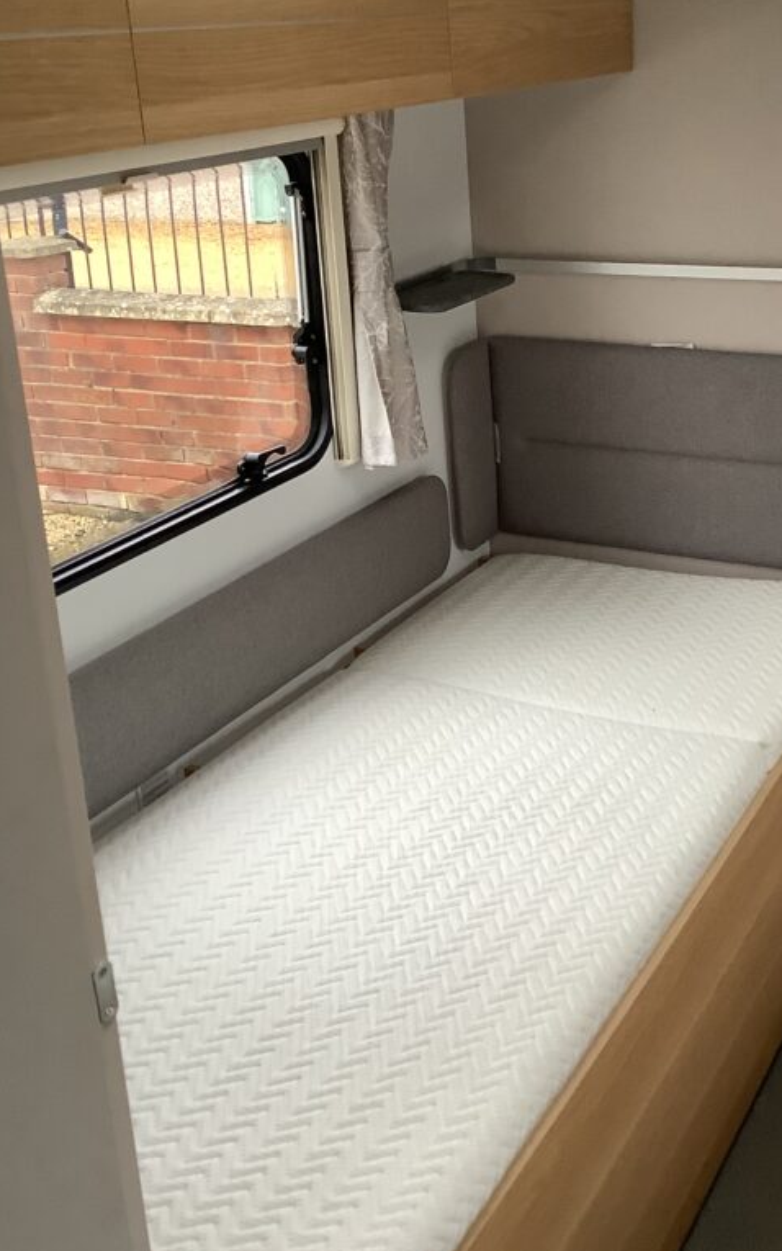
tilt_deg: -16.1
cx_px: 546
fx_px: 1501
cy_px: 464
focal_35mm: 44
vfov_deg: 44.9
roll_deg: +1.7
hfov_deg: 28.9
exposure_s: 1/60
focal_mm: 3.3
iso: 160
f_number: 2.4
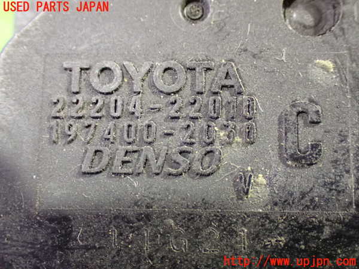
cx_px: 180
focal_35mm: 50
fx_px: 519
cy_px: 134
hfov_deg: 38.2
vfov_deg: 29.1
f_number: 3.2
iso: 1600
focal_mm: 9.01
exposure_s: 1/8
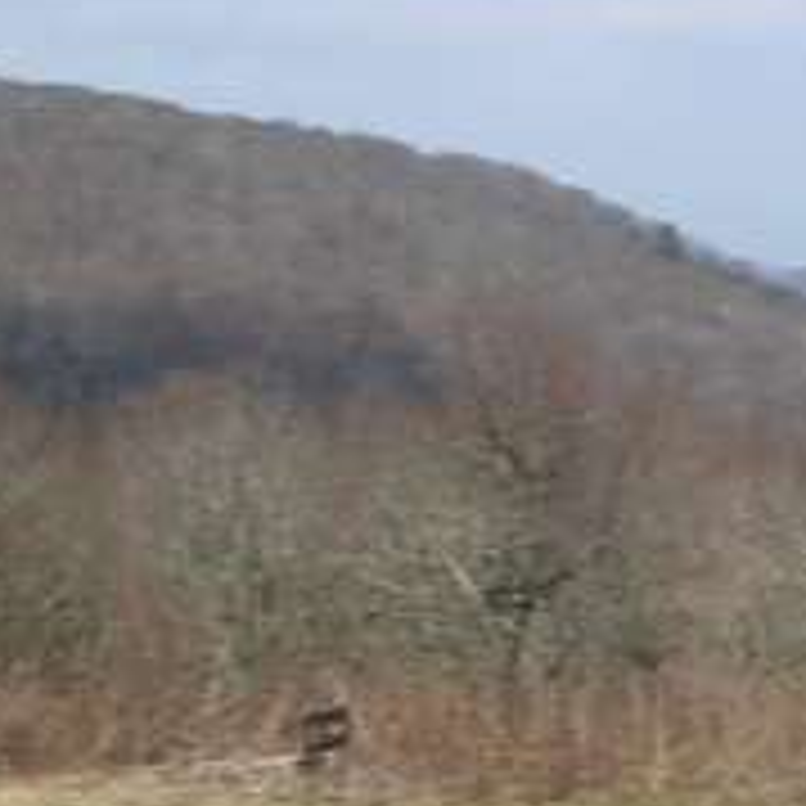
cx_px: 982
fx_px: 3161
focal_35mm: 120
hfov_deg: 14.1
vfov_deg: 14.5
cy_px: 477
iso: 50
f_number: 5.6
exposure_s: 1/293
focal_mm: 5.8
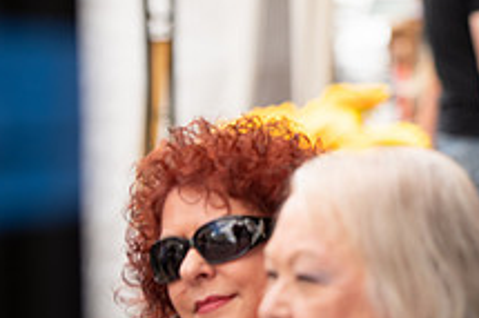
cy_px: 12
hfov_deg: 6.3
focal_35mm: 324
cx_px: 597
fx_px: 4308
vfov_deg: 4.2
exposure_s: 1/400
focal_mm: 120
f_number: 4
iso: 320
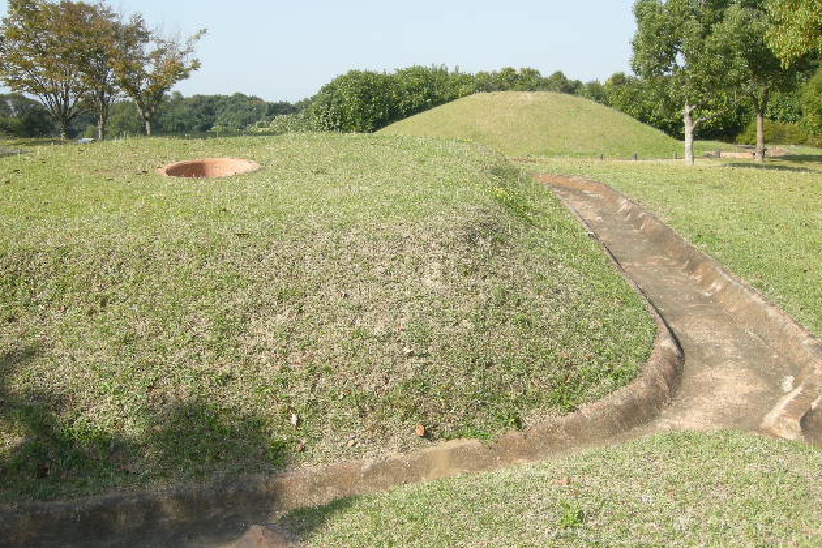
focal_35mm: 37
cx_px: 414
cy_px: 271
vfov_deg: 35.9
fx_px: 845
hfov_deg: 51.9
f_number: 4.8
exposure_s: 1/196
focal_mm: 7.5
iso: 64
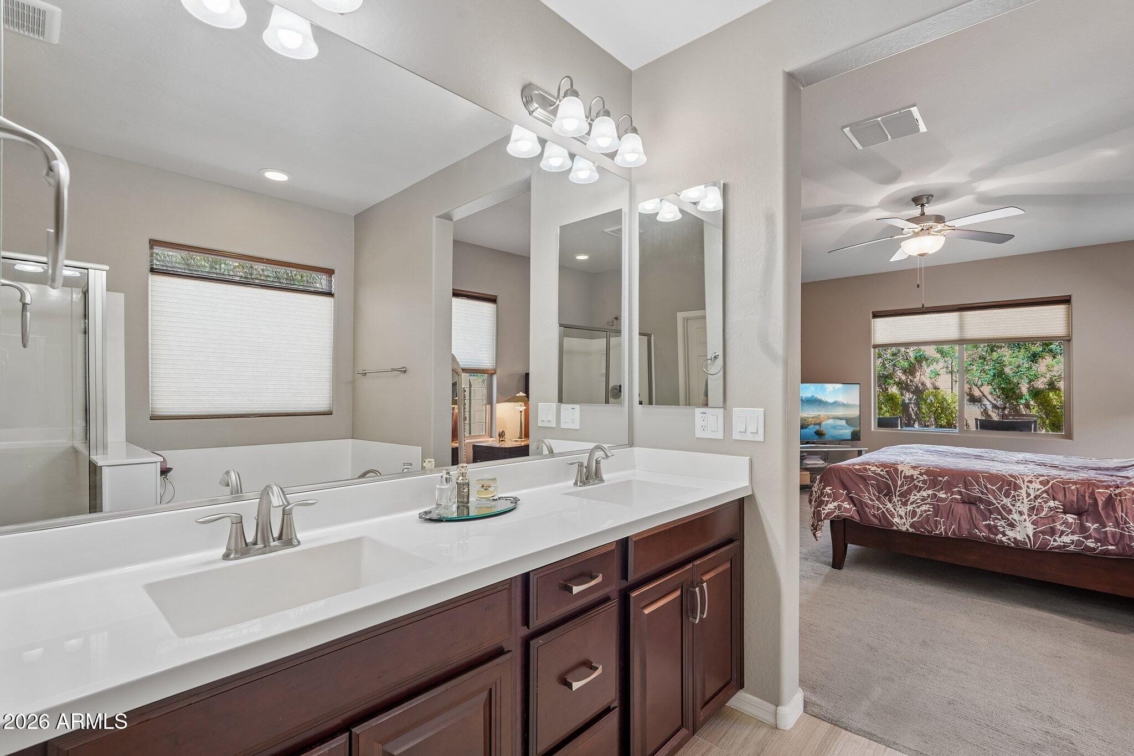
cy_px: 378
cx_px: 567
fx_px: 520
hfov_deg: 95.0
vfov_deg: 72.0
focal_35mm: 16
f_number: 8
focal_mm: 16.5
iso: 400
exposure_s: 1/15
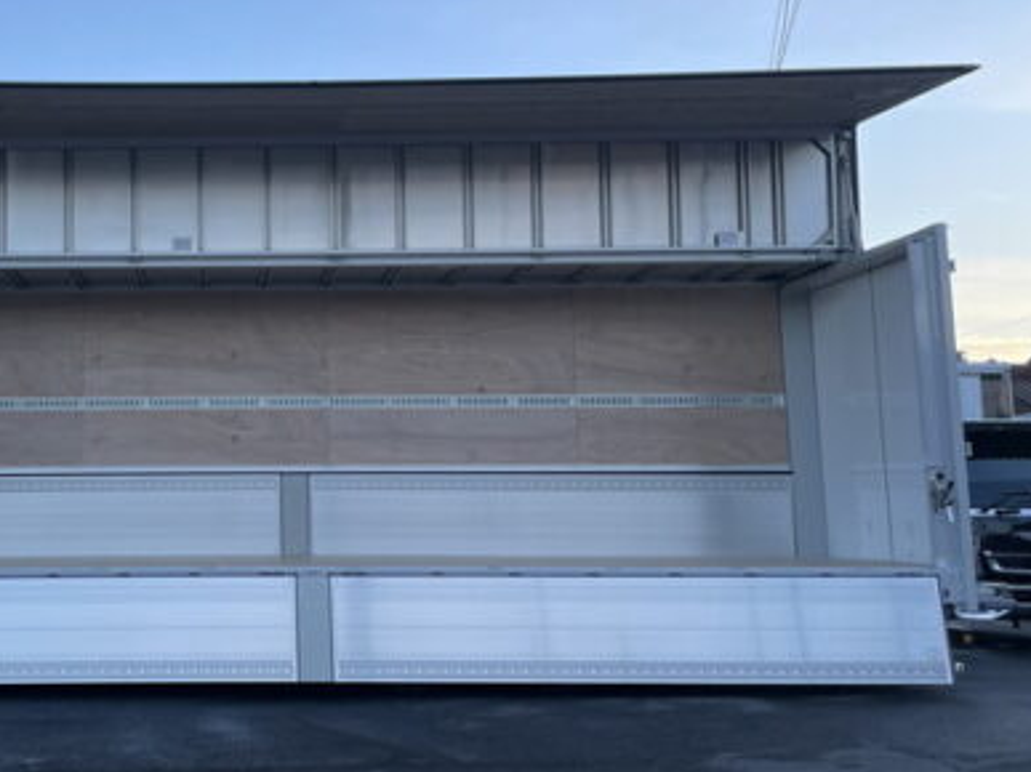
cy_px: 354
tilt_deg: +7.4
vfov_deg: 33.6
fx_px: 1280
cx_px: 189
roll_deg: +0.3
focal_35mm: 43
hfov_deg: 41.7
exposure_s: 1/640
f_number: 1.6
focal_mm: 4.2
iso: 32
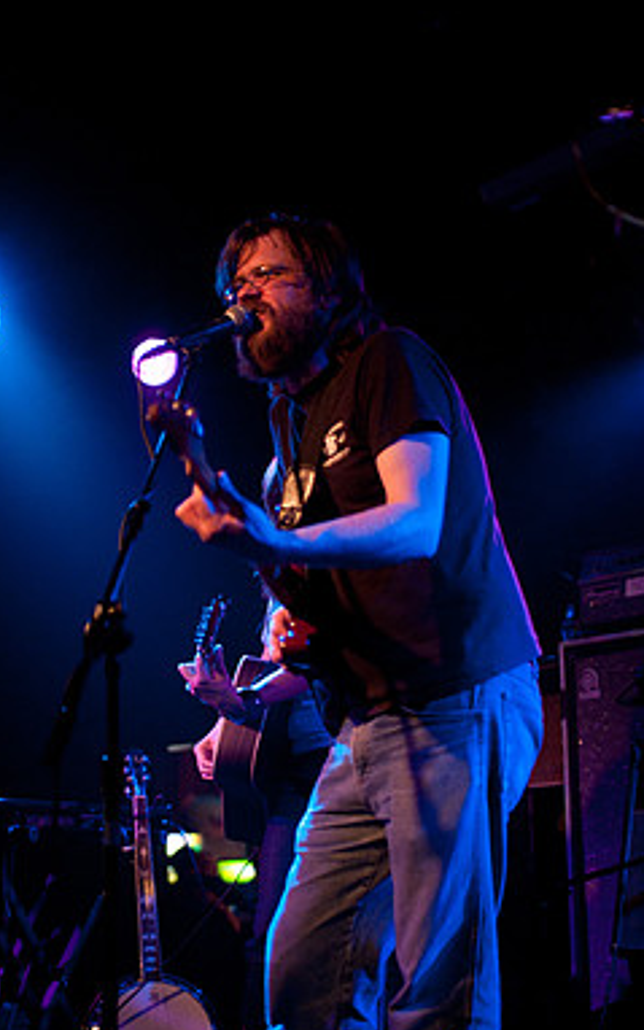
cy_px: 553
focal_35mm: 54
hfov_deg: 24.0
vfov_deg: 37.5
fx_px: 1515
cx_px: 260
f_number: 1.8
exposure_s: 1/50
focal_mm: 30
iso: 1000
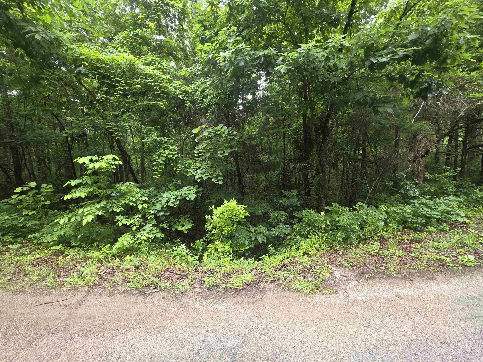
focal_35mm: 13
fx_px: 181
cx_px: 242
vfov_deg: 89.9
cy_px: 181
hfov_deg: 106.2
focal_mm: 2.2
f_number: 1.9
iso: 160
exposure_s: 1/120
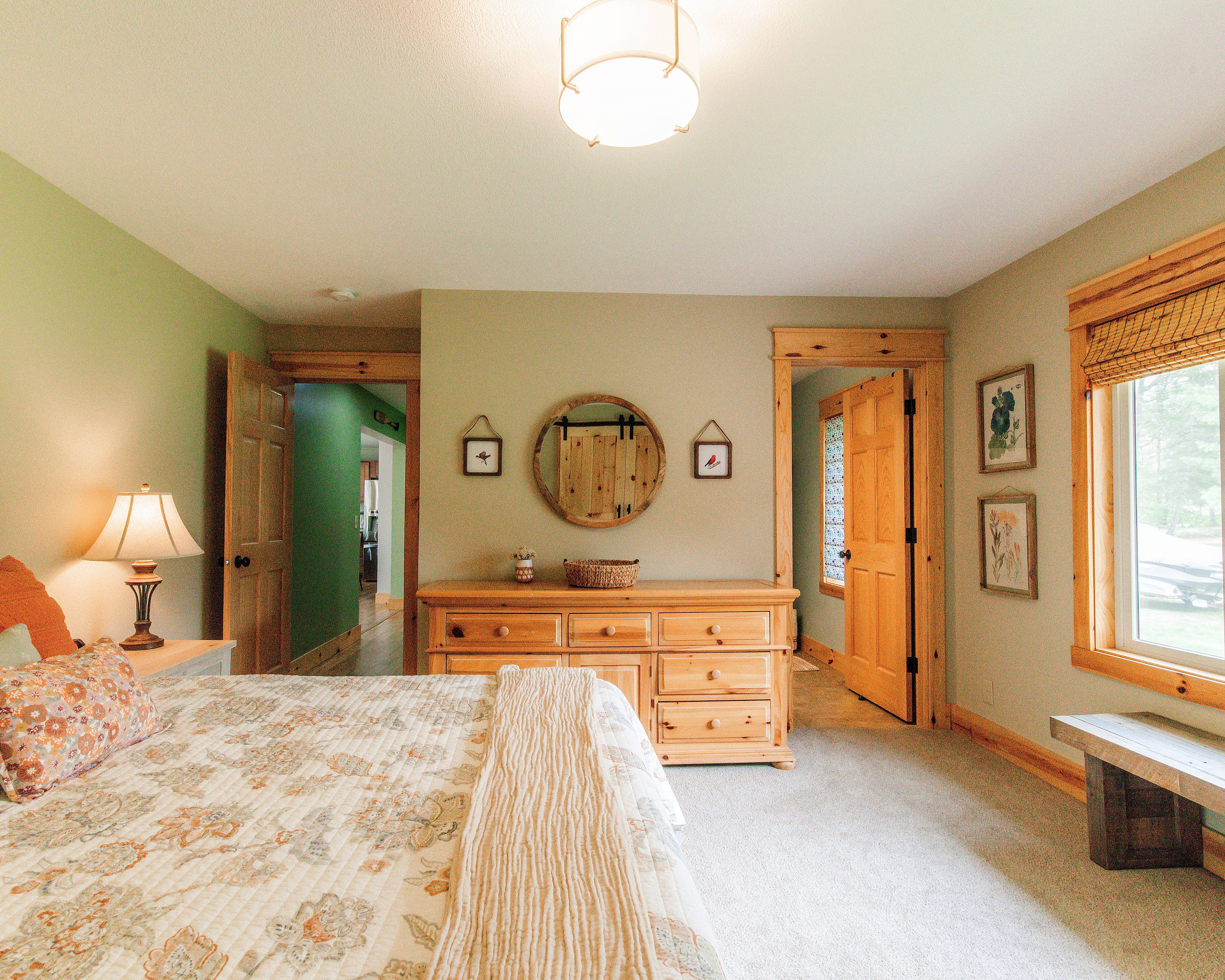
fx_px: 616
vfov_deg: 77.0
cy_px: 492
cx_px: 586
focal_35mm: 17
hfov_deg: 89.6
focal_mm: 15
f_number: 13
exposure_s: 1/60
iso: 4000
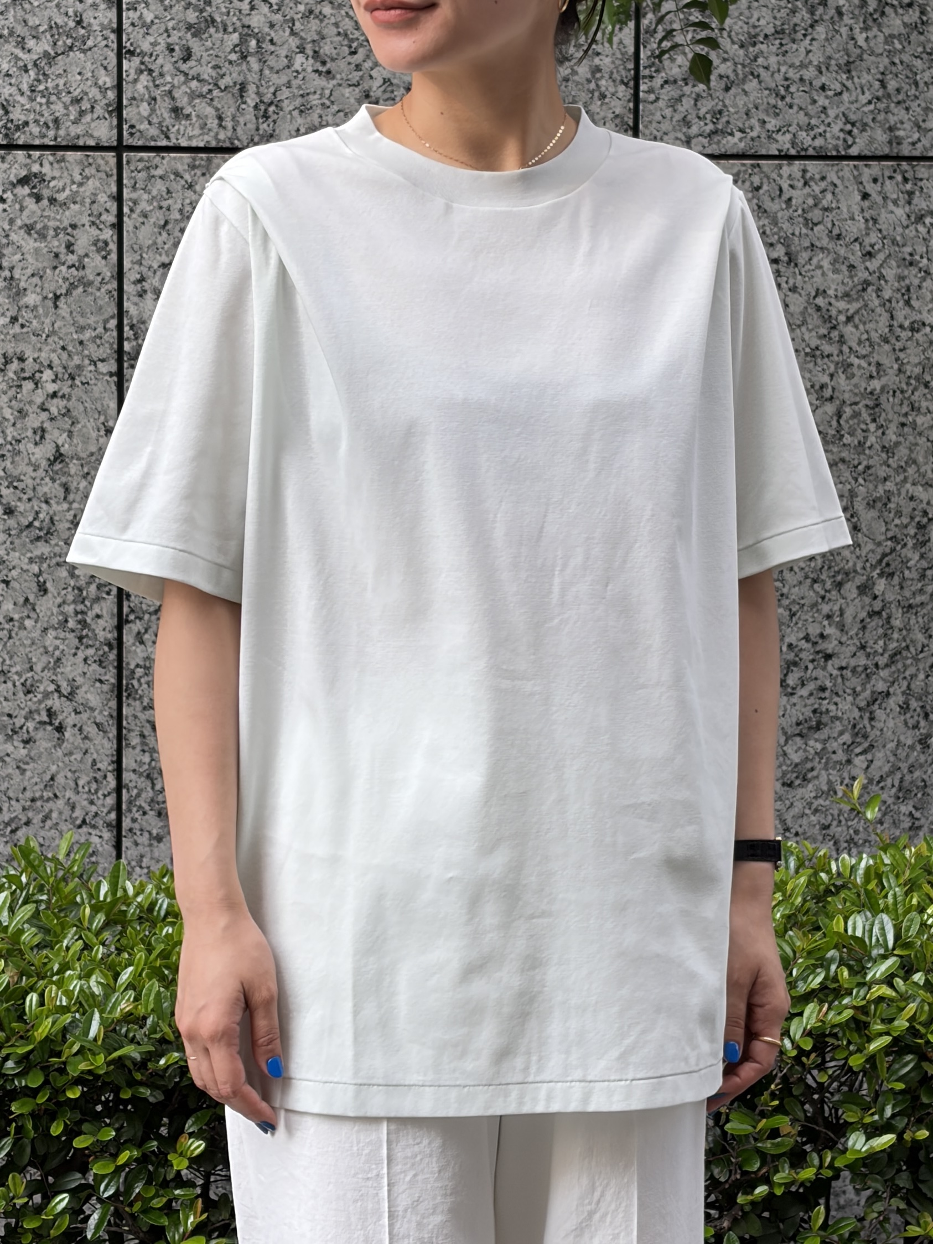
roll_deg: -0.4
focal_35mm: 52
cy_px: 622
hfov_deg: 28.0
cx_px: 466
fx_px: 1869
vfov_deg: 36.8
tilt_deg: -4.6
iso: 32
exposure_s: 1/326
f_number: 1.6
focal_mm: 5.96
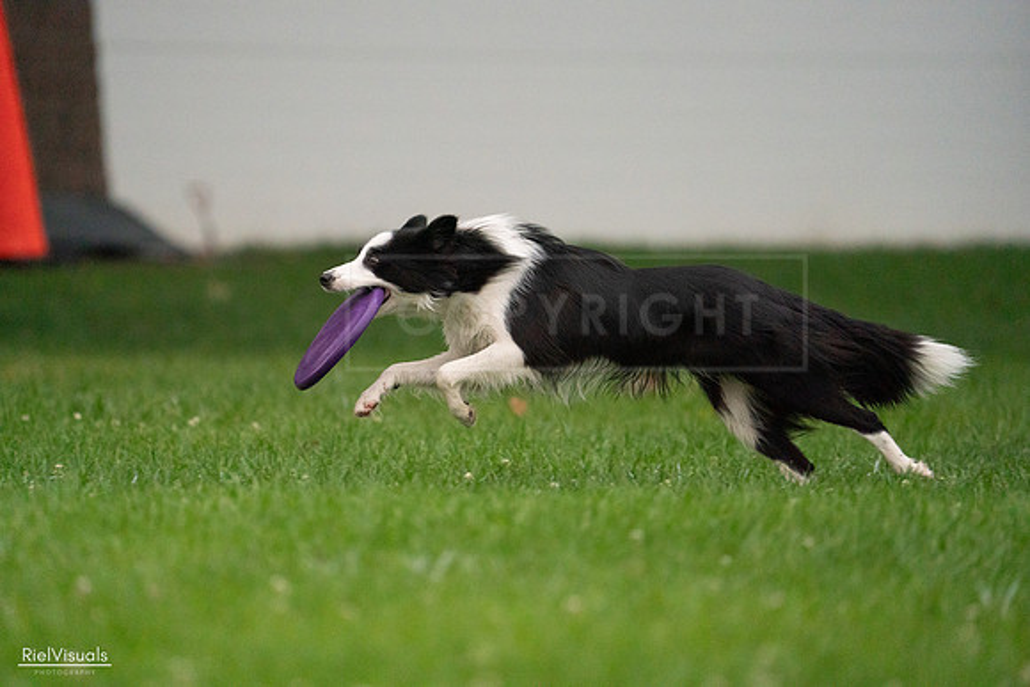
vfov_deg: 2.3
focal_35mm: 600
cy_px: 344
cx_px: 515
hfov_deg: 3.4
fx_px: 17170
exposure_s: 1/1600
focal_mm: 600
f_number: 6.3
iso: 6400
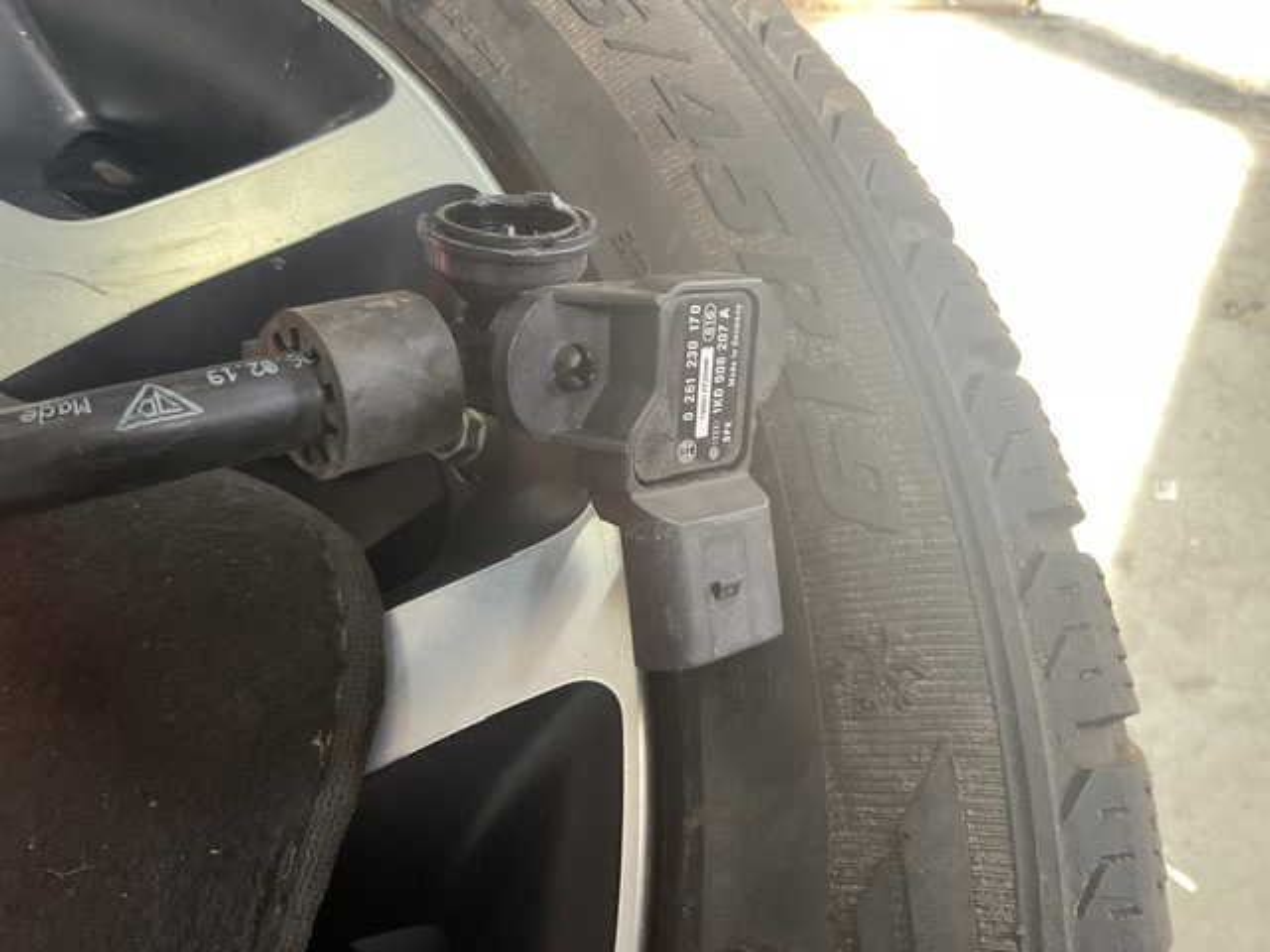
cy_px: 476
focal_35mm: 29
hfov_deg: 61.7
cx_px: 635
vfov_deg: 48.2
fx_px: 1064
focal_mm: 3
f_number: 1.8
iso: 80
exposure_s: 1/50
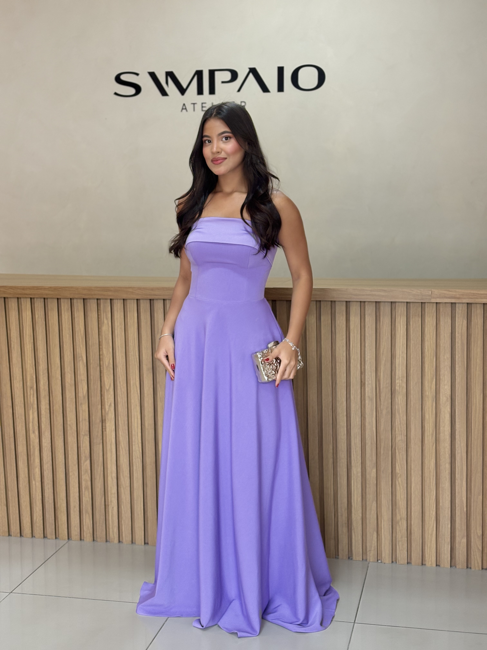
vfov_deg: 36.8
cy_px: 325
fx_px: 975
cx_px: 244
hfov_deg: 28.0
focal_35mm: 52
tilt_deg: -7.2
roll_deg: +1.1
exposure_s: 1/102
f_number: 1.6
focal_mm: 5.96
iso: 80
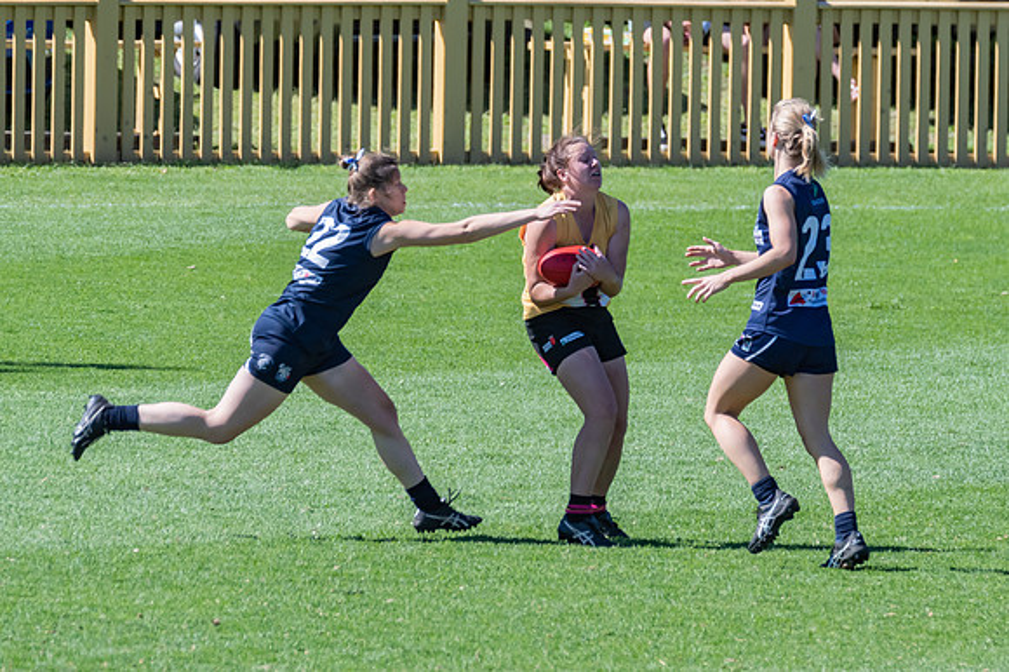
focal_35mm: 1067
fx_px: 29897
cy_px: 276
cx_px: 637
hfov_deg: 1.9
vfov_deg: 1.3
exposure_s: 1/1250
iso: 800
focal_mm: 550
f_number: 10
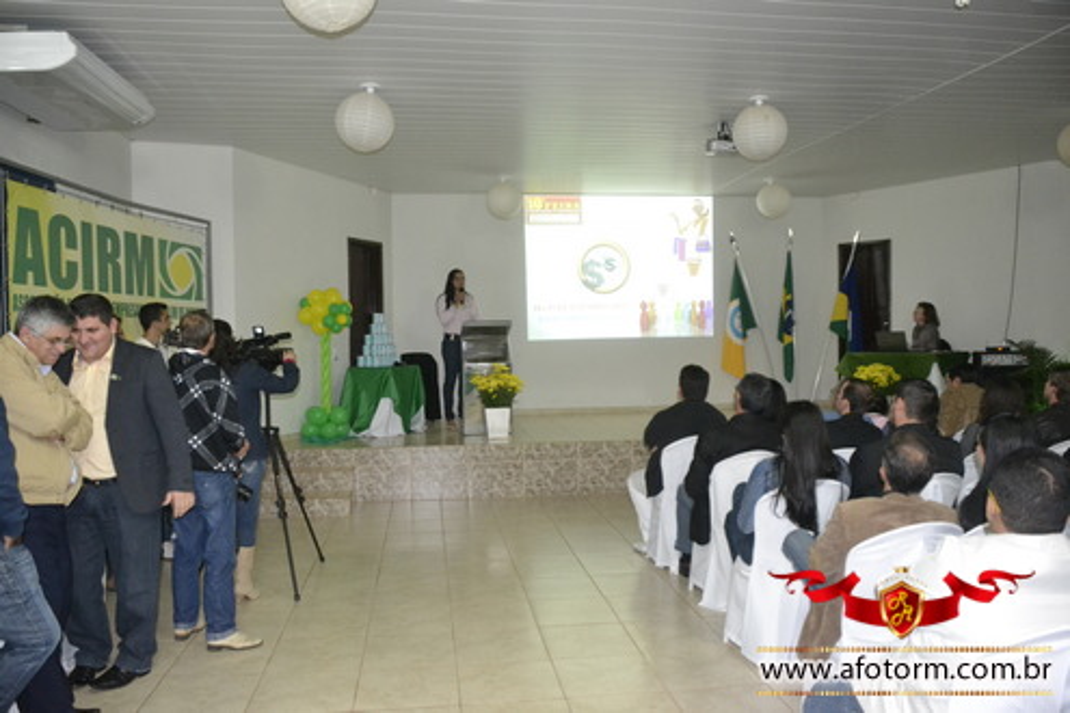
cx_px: 535
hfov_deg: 61.9
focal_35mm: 30
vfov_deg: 43.6
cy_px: 356
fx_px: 892
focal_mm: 20
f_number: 3.5
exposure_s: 1/60
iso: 3200
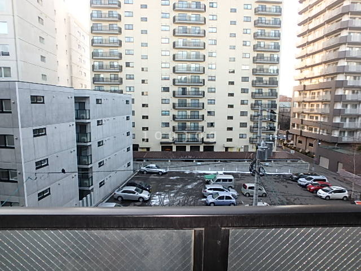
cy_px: 136
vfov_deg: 63.4
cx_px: 180
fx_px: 219
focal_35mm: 21
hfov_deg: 79.0
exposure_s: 1/50
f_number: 3.5
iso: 200
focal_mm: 3.7
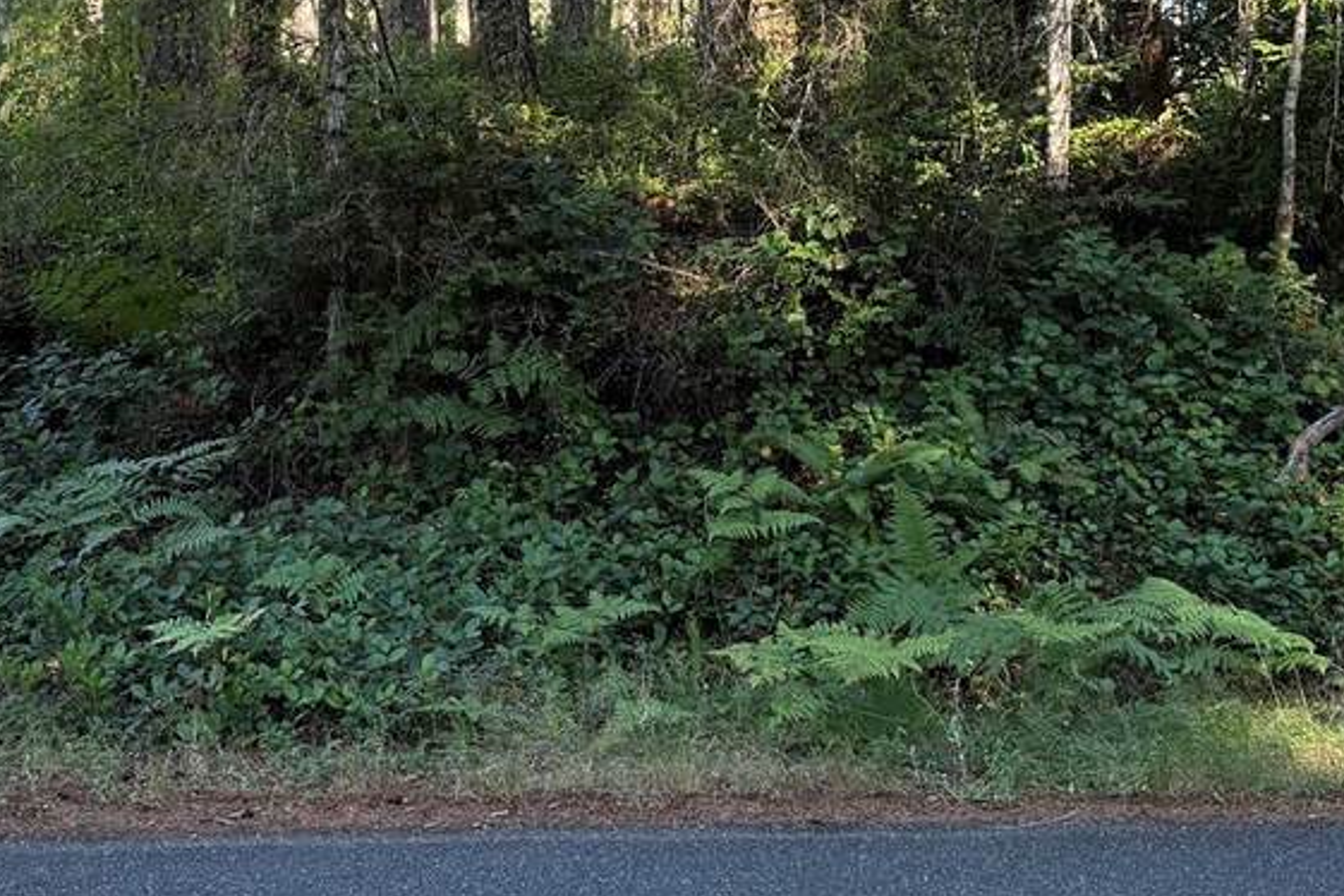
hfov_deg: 34.9
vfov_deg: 23.3
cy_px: 139
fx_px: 2128
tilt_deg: +2.1
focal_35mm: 57
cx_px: 522
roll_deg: -0.2
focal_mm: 6.76
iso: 200
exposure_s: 1/212
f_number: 1.78
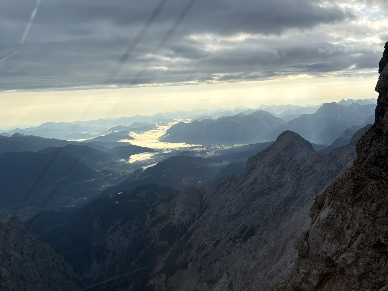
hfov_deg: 39.7
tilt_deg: -4.8
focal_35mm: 48
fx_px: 538
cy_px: 146
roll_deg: +2.6
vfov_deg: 30.3
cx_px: 194
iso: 64
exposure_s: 1/4329
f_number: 1.78
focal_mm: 6.76
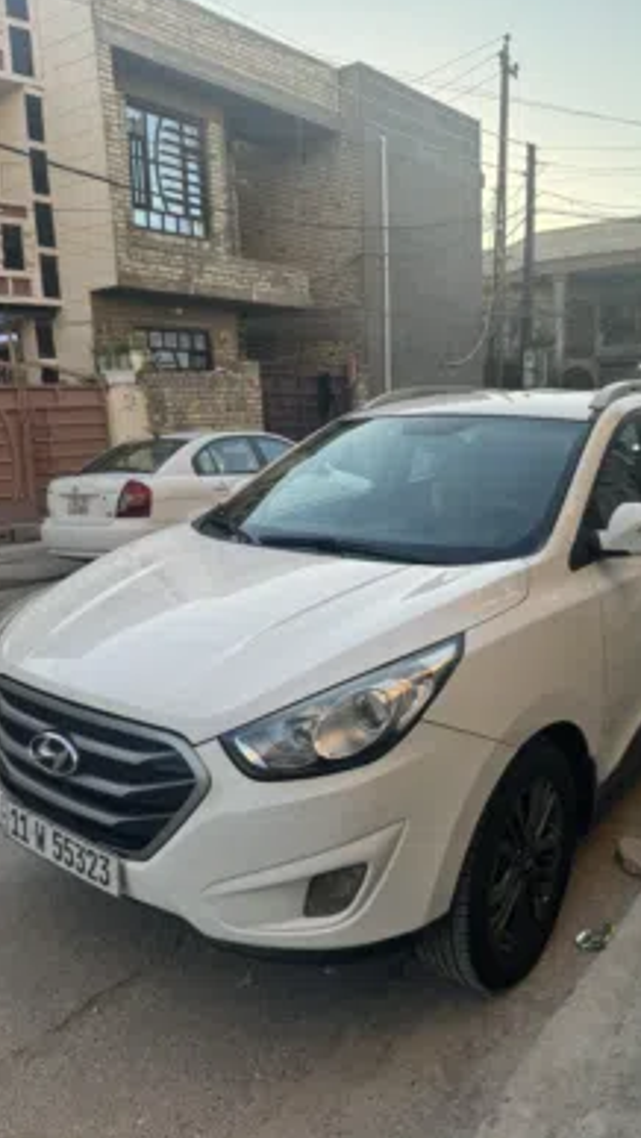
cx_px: 382
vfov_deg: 69.8
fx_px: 815
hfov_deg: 42.7
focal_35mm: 27
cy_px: 565
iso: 80
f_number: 1.78
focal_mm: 6.76
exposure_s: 1/593
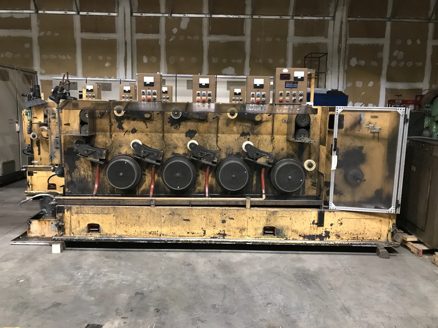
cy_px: 164
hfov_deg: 63.4
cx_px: 219
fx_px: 354
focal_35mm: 28
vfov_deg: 49.7
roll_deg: -2.2
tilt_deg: -6.7
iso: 100
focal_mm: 3.99
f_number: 1.8
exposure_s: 1/5
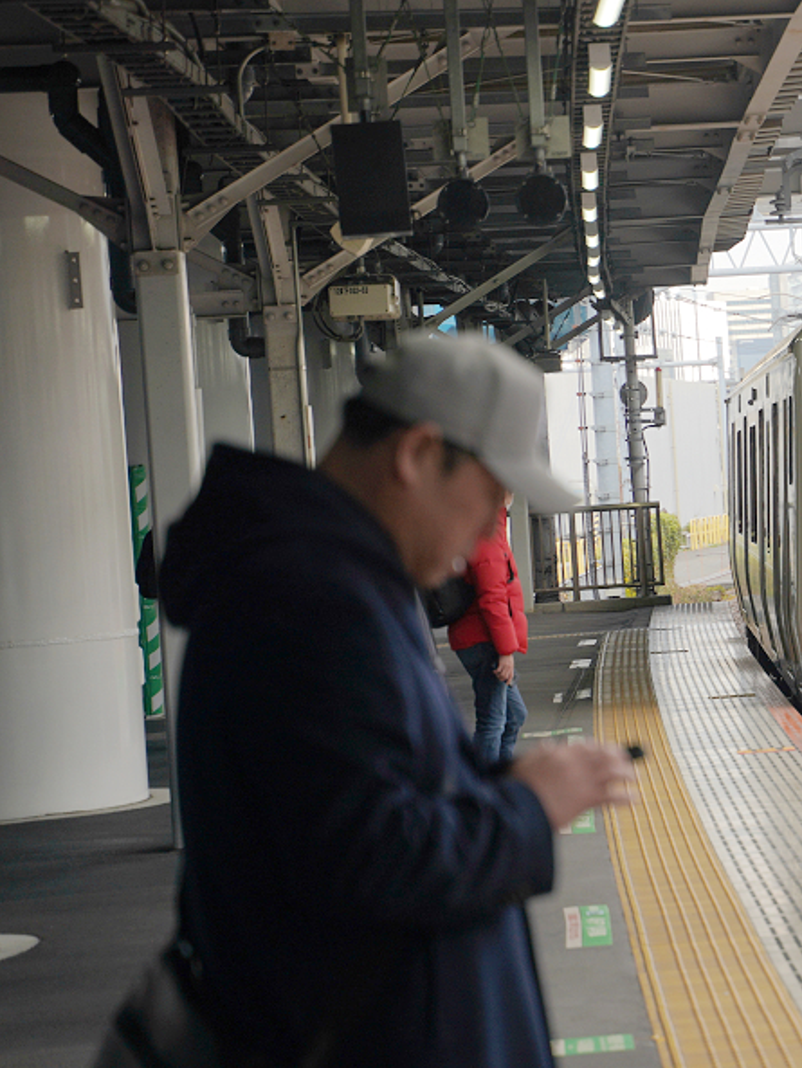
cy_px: 522
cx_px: 1011
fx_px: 4509
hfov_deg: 10.0
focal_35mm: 146
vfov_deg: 13.5
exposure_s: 1/160
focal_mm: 75
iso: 125
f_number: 4
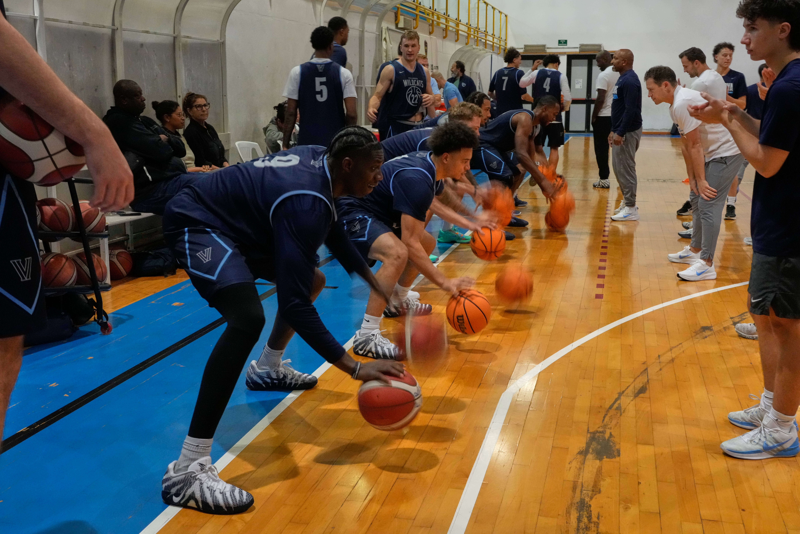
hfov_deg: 47.4
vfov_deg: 32.6
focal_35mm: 41
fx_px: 911
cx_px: 400
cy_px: 267
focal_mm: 41
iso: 6400
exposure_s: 1/50
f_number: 11
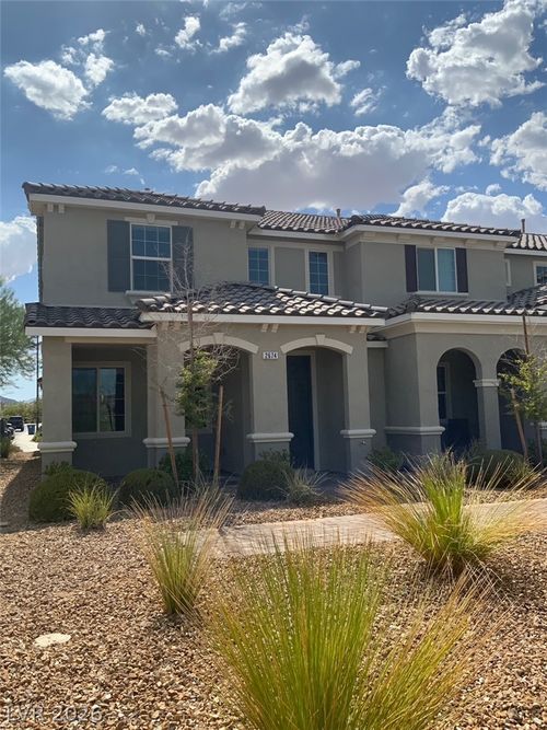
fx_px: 611
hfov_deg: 48.2
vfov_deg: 61.7
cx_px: 274
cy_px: 365
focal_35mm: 29
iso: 20
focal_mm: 3
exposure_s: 1/3788
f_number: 1.8
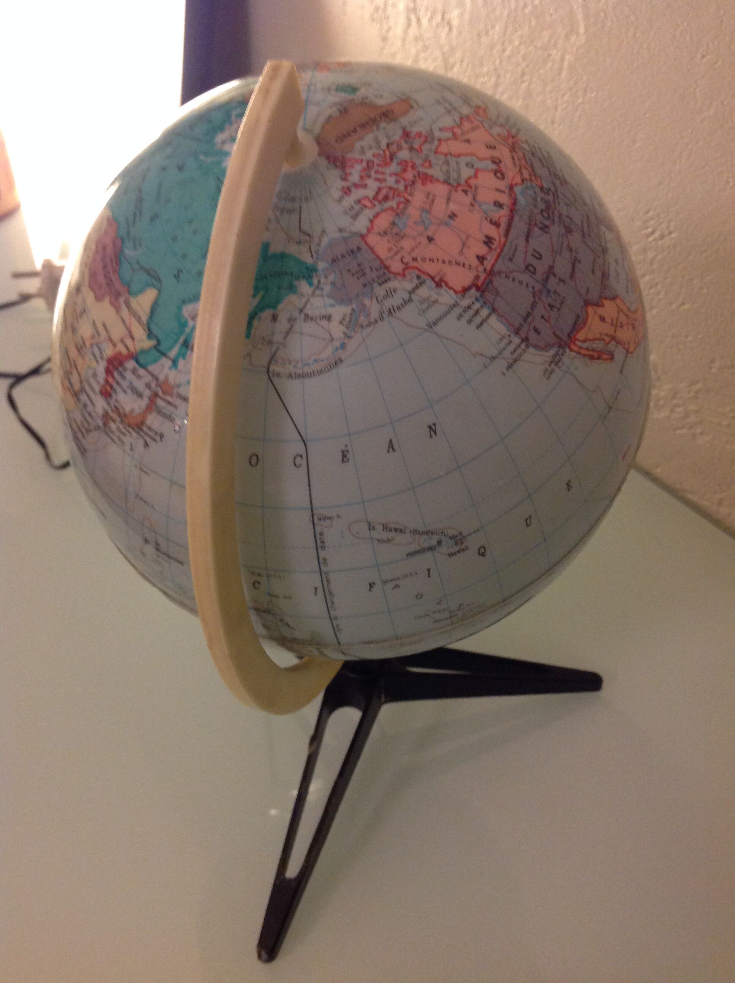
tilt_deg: -38.4
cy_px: 492
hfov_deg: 40.6
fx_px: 993
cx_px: 368
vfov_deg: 52.7
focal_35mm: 35
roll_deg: +3.0
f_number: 2.4
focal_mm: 4.28
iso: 250
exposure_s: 1/17
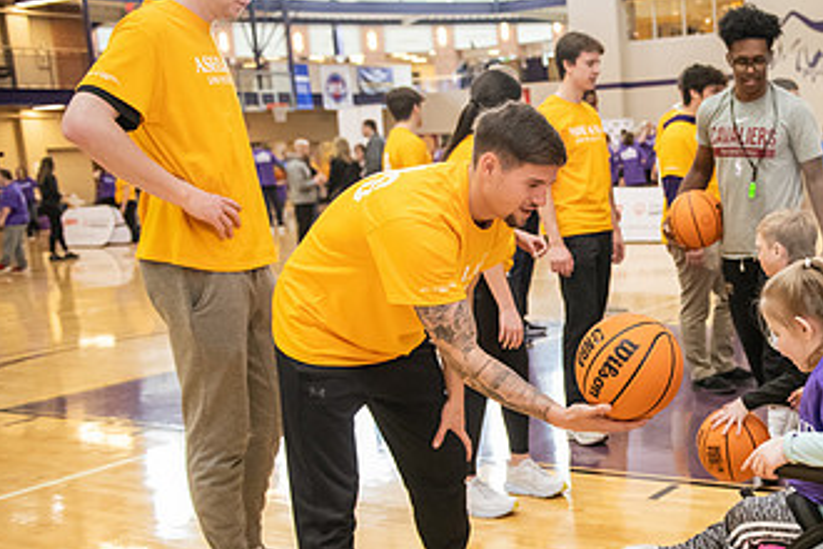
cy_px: 356
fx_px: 1166
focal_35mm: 51
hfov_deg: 37.1
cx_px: 691
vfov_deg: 26.4
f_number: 3.2
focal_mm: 29
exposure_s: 1/200
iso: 4000
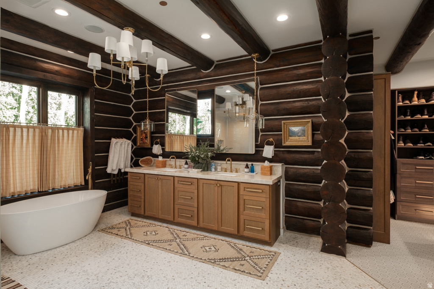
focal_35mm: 18
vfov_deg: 67.4
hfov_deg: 90.0
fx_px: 217
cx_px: 217
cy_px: 144
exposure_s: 1/15
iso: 400
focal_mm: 12
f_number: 6.4
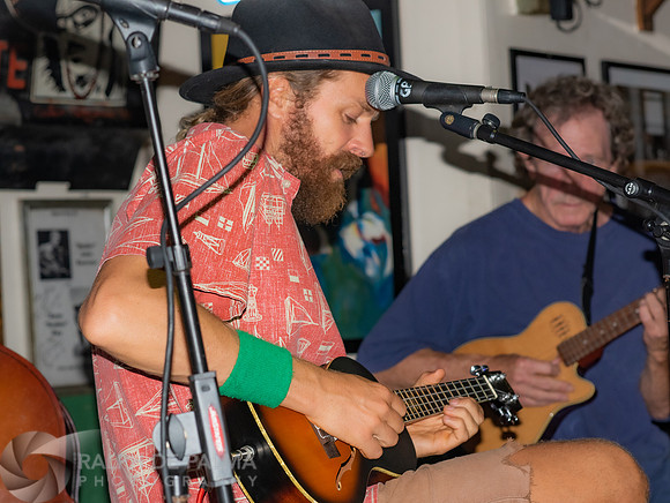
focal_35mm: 120
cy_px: 259
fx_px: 2316
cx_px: 286
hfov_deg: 16.5
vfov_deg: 12.4
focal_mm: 85
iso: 800
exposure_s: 1/160
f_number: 5.6
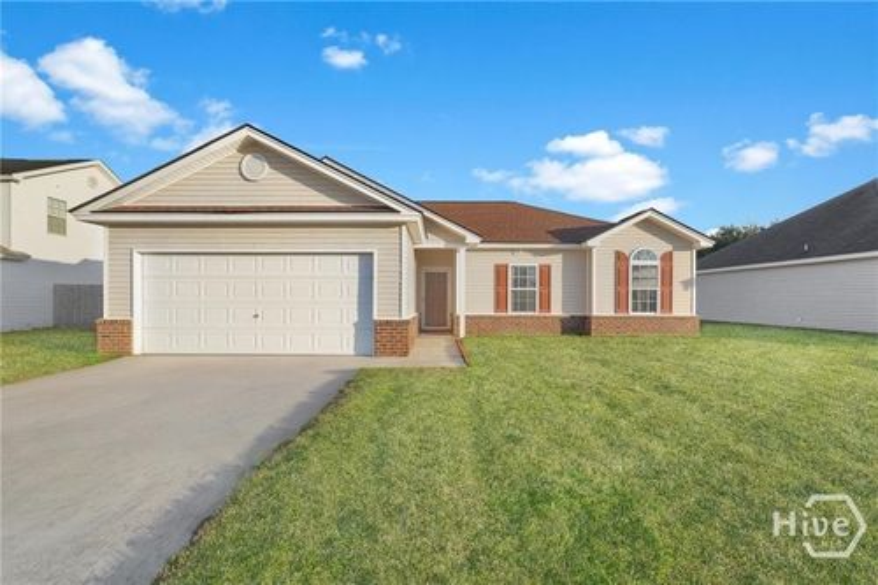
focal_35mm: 16
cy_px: 292
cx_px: 439
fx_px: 402
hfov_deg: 95.0
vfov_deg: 72.0
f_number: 9
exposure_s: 1/30
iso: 320
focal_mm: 16.5
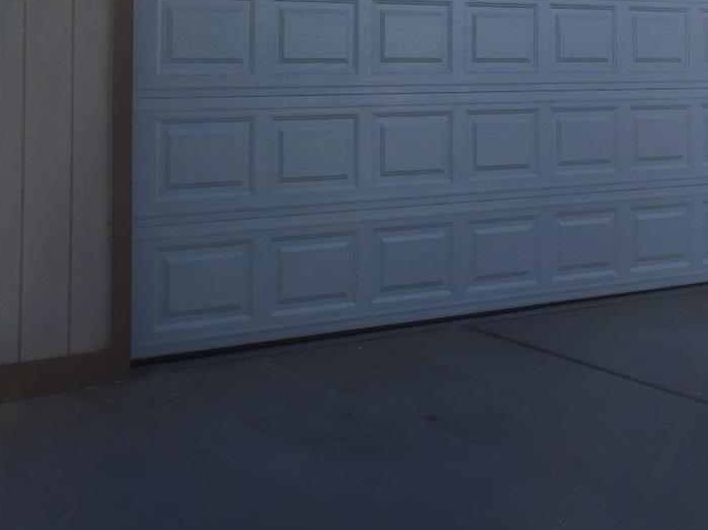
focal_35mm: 62
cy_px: -20
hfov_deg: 31.0
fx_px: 1268
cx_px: 241
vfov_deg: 22.6
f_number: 2.2
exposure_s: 1/920
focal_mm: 4.15
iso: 32
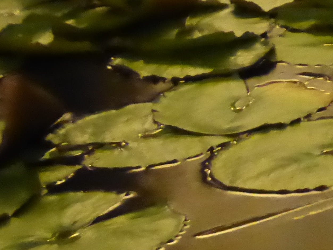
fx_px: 1837
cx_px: 484
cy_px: 268
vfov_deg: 7.7
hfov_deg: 10.1
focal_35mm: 191
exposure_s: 1/4
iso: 2000
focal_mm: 8.5
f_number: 4.2
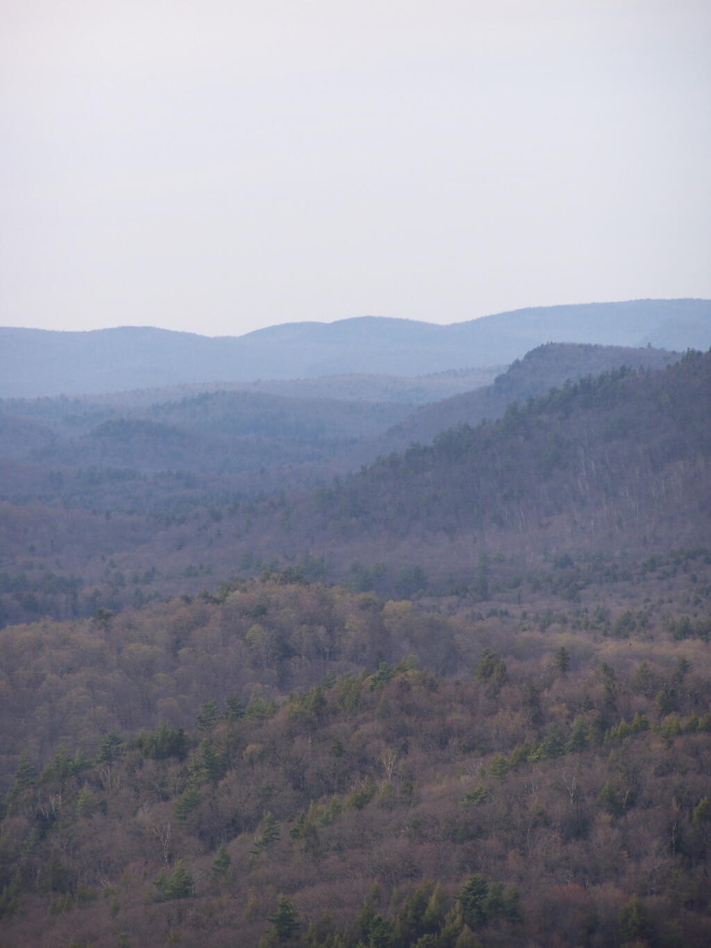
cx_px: 356
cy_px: 474
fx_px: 7338
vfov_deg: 7.4
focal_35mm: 268
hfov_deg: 5.5
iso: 80
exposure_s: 1/400
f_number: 3.6
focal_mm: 44.4
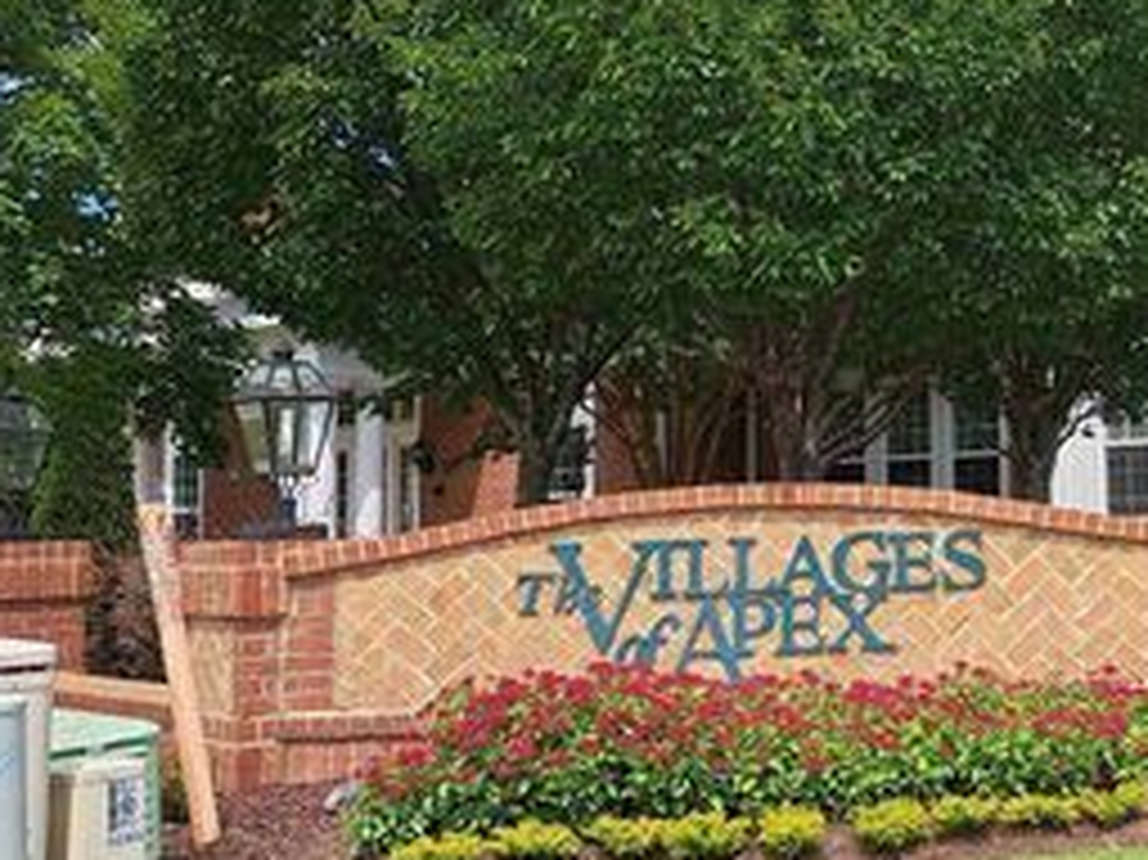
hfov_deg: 37.8
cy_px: 376
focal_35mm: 47
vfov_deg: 30.8
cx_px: 1026
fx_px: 1558
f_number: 1.8
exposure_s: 1/1020
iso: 50
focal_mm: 5.23
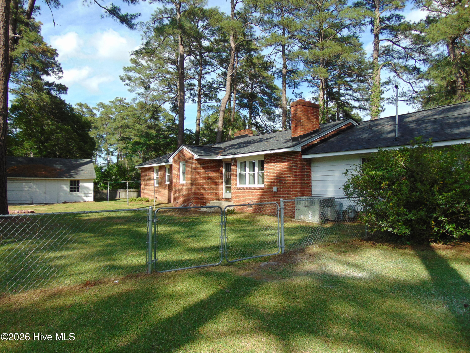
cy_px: 176
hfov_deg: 69.4
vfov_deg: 54.9
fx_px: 339
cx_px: 235
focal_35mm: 25
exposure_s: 1/800
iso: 80
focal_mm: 4.5
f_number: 3
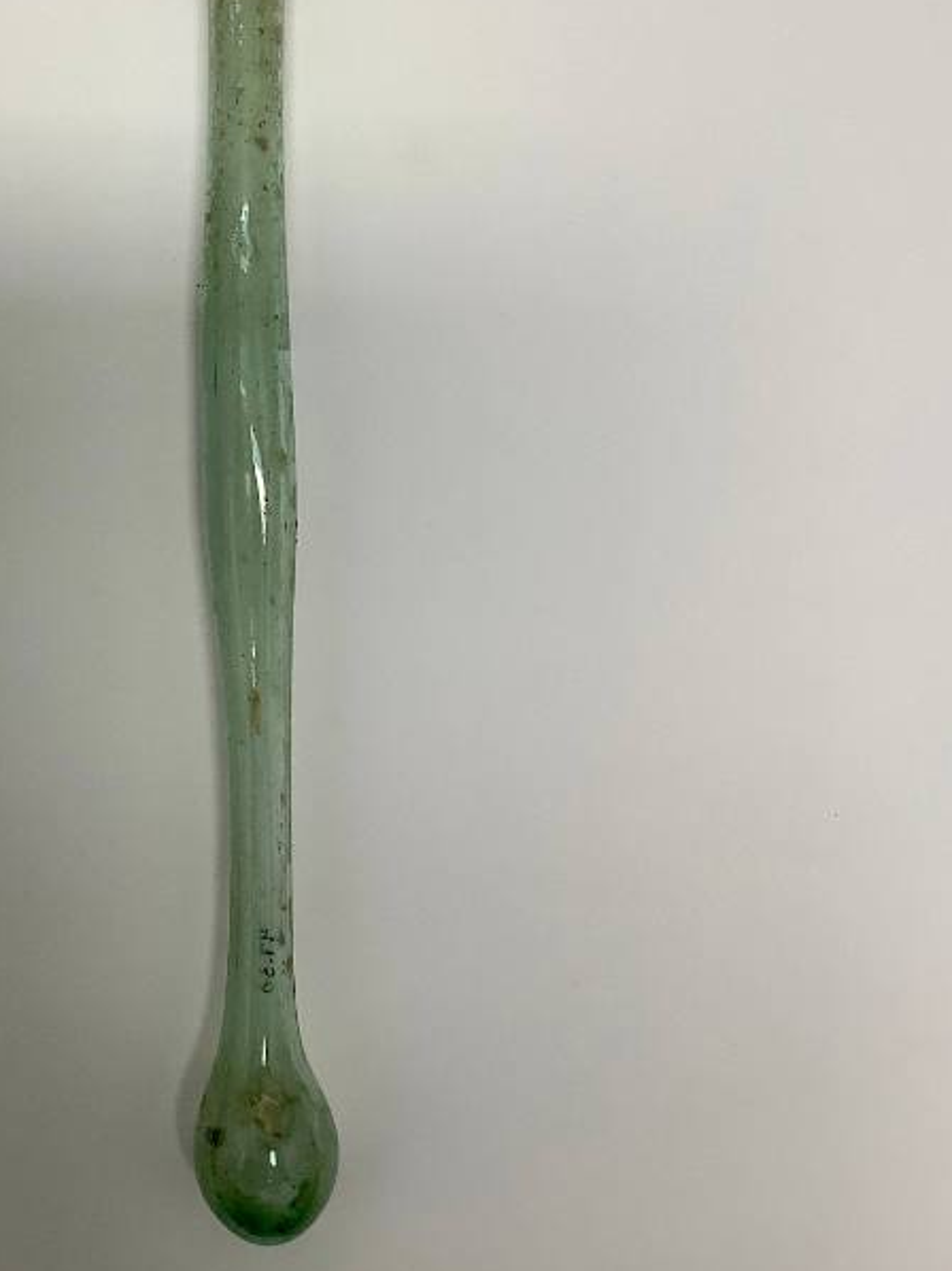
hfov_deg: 31.2
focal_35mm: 46
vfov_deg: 40.8
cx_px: 288
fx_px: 1688
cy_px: 439
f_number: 2.4
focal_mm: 3.3
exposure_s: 1/60
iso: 64
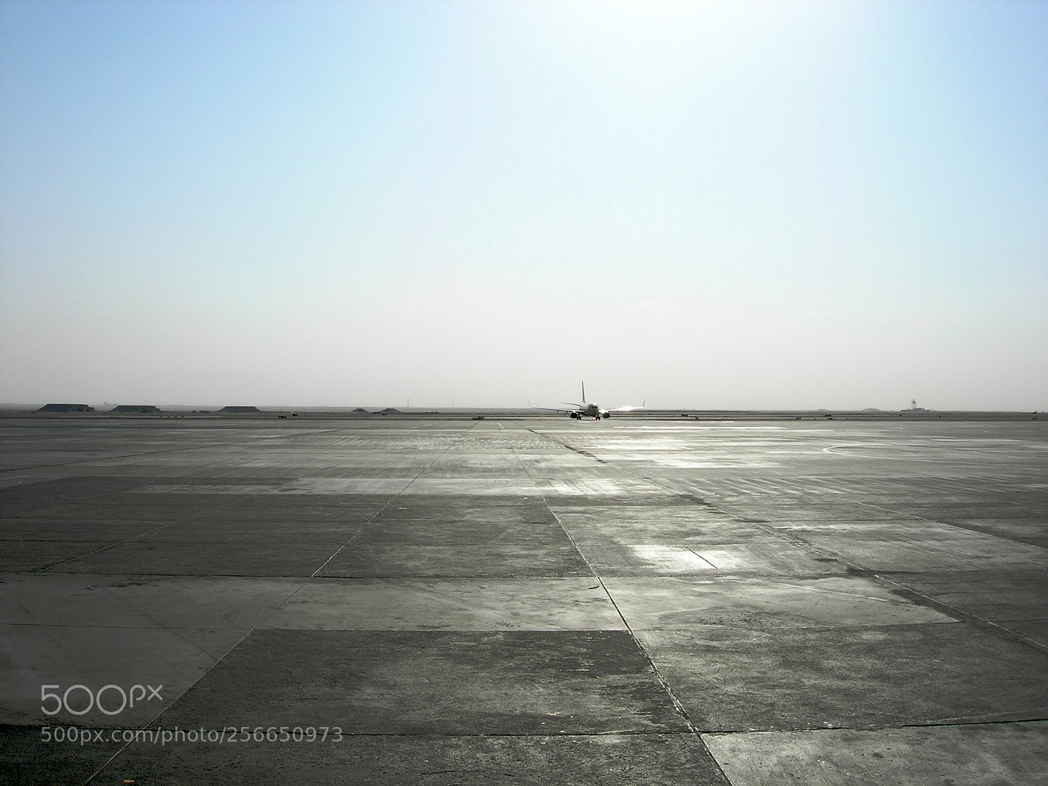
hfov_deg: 49.0
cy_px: 393
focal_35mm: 38
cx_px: 524
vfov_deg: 37.7
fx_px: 1150
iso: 64
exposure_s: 1/1116
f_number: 4.8
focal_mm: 7.8
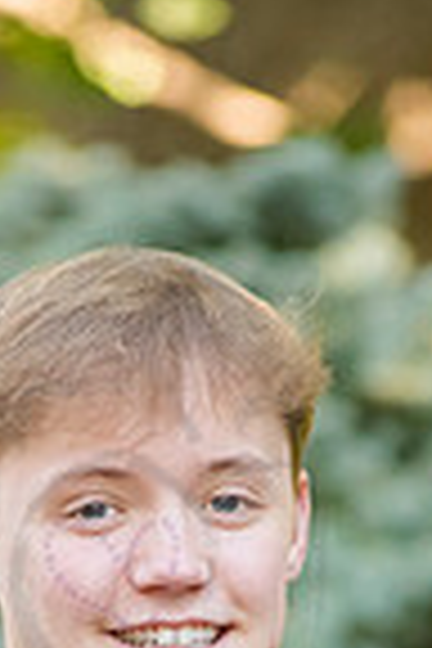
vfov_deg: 4.5
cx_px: 130
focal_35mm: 453
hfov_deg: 3.0
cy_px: 976
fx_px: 8153
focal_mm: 145
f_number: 4
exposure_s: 1/400
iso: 800
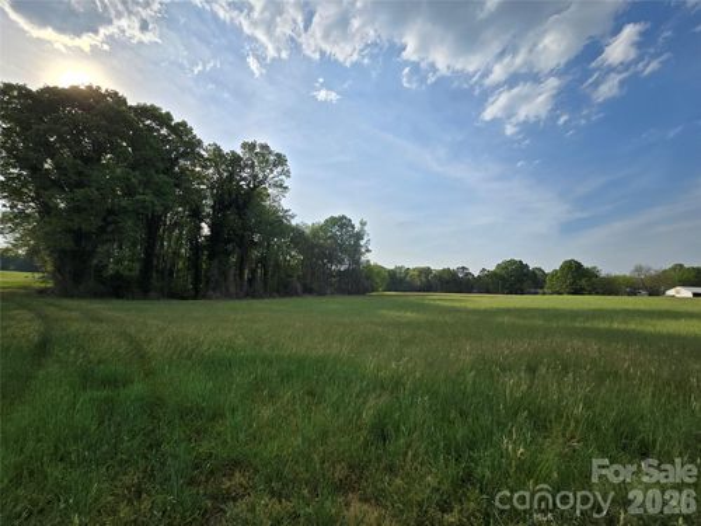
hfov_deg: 106.2
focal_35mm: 13
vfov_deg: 89.9
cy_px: 263
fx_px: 263
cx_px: 350
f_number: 2.2
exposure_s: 1/2897
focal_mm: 2.2
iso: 50
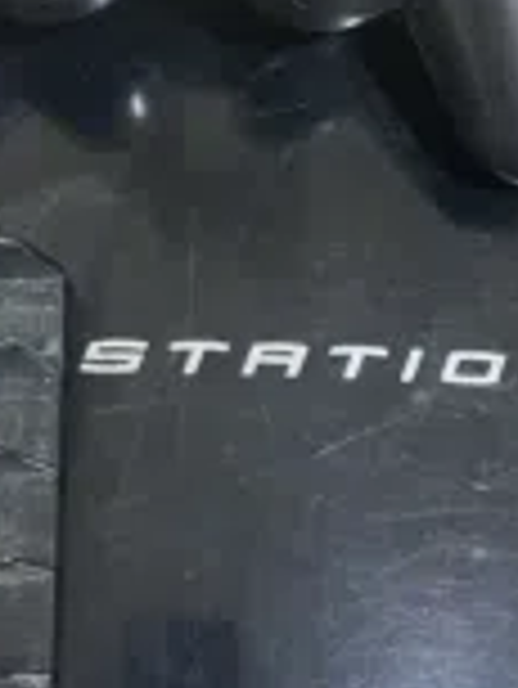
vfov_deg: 28.3
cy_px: 477
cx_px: 248
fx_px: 1355
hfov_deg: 21.6
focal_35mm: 68
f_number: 1.6
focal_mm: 4.2
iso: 800
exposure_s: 1/30
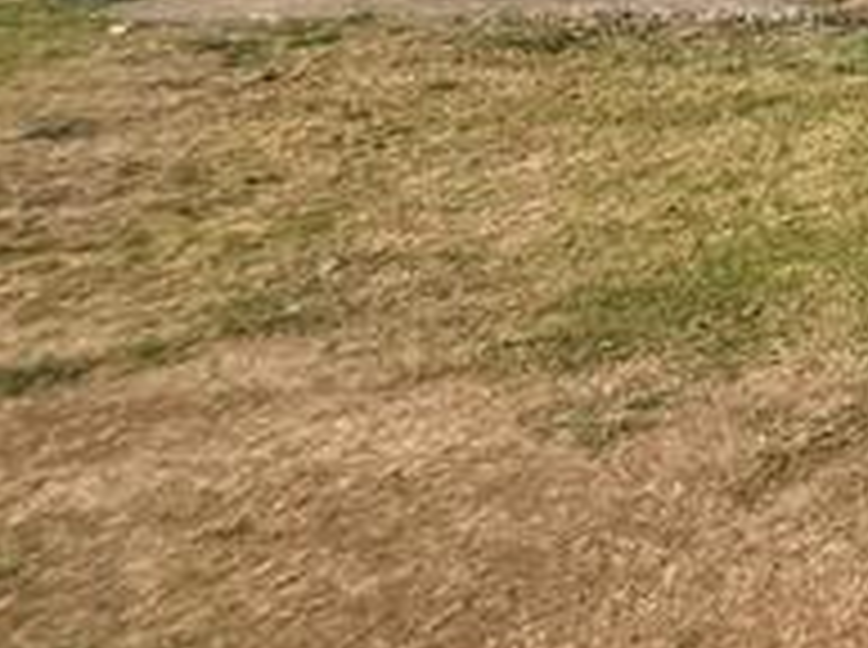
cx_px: 1745
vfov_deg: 22.2
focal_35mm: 54
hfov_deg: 19.3
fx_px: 1352
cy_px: -328
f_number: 1.9
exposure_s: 1/2558
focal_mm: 2.2
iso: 40
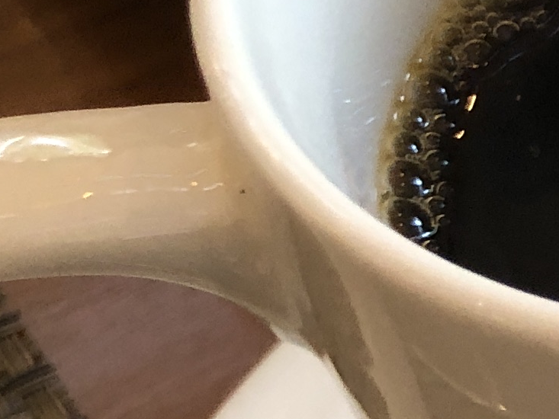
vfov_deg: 9.6
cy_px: 156
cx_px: 1505
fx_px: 2487
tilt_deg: -46.8
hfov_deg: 10.4
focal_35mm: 154
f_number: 1.8
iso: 64
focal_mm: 3.99
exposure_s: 1/17
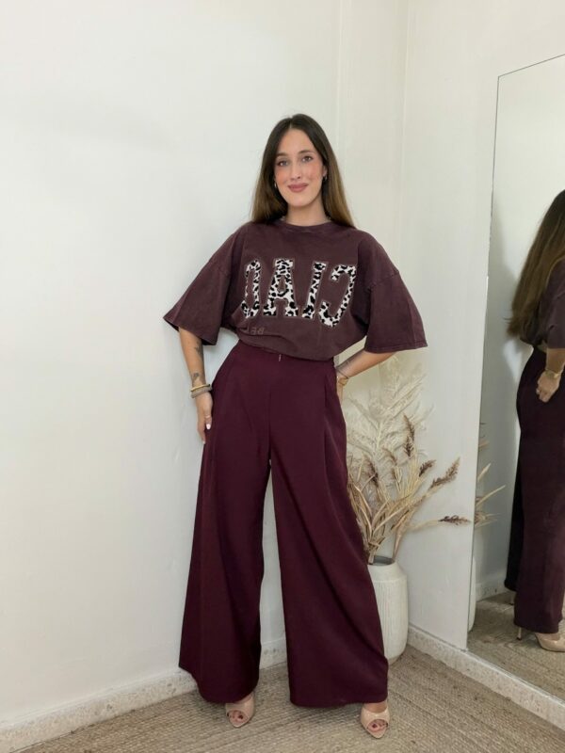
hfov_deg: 46.8
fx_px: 653
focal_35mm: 30
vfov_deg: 60.0
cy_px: 376
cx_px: 282
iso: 100
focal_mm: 2.71
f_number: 1.9
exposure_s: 1/50
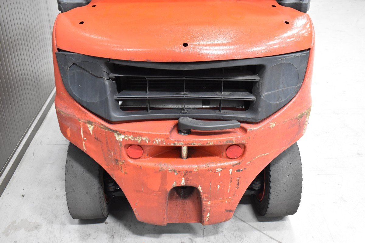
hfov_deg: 51.3
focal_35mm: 38
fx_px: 380
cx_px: 182
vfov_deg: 35.5
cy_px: 122
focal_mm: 25
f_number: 5
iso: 1600
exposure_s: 1/15
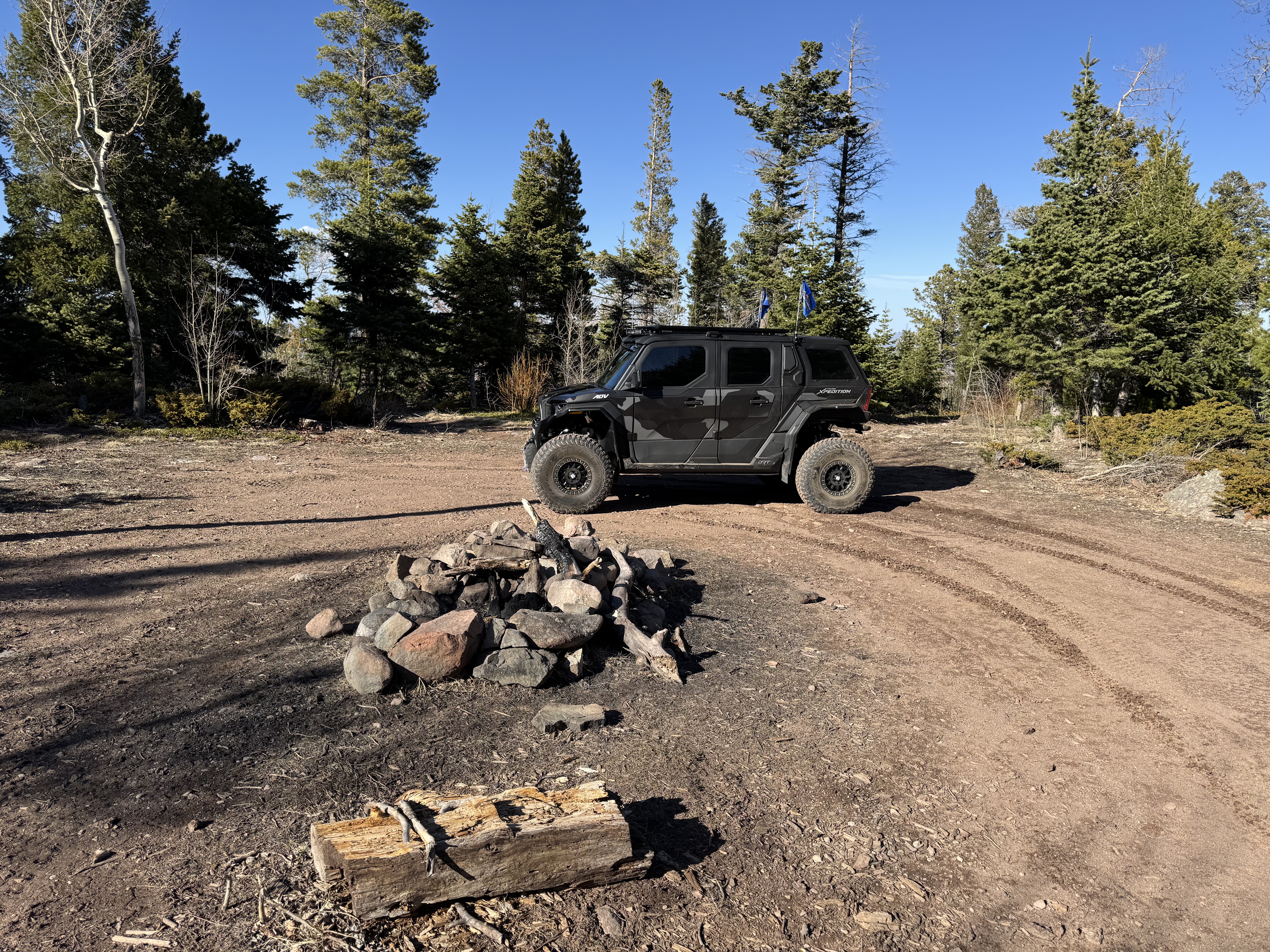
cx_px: 635
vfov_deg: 56.8
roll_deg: -1.3
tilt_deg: -10.0
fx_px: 881
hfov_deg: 71.6
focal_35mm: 24
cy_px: 476
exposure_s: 1/2710
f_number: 1.78
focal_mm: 6.76
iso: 80
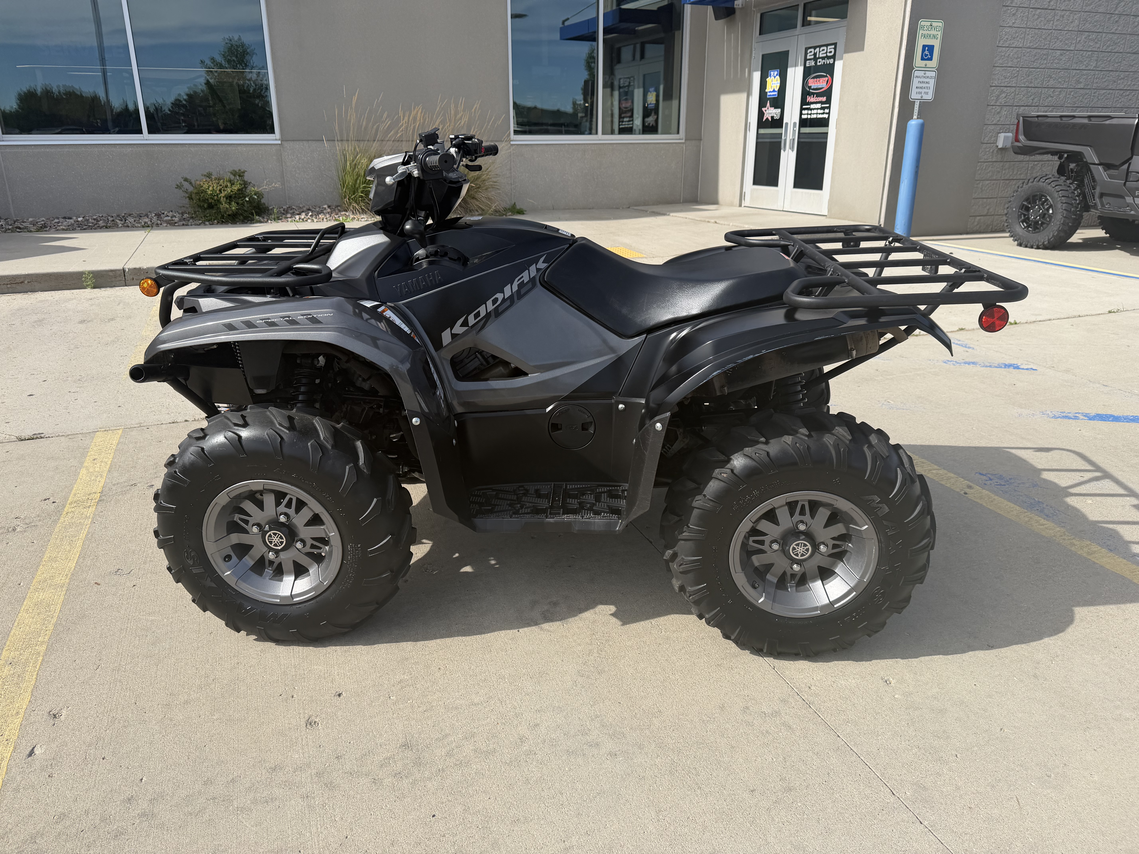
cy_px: 427
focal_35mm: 24
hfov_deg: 71.6
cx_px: 570
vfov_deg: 56.8
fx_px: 790
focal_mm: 6.76
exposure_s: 1/3145
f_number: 1.78
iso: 80
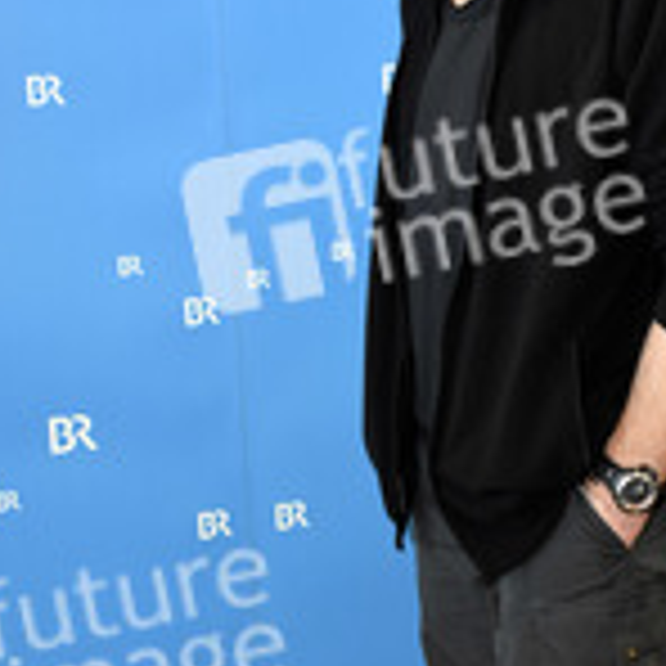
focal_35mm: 79
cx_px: 544
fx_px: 1723
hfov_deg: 21.6
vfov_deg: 21.8
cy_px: 432
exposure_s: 1/160
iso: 1600
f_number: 4.5
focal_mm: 23
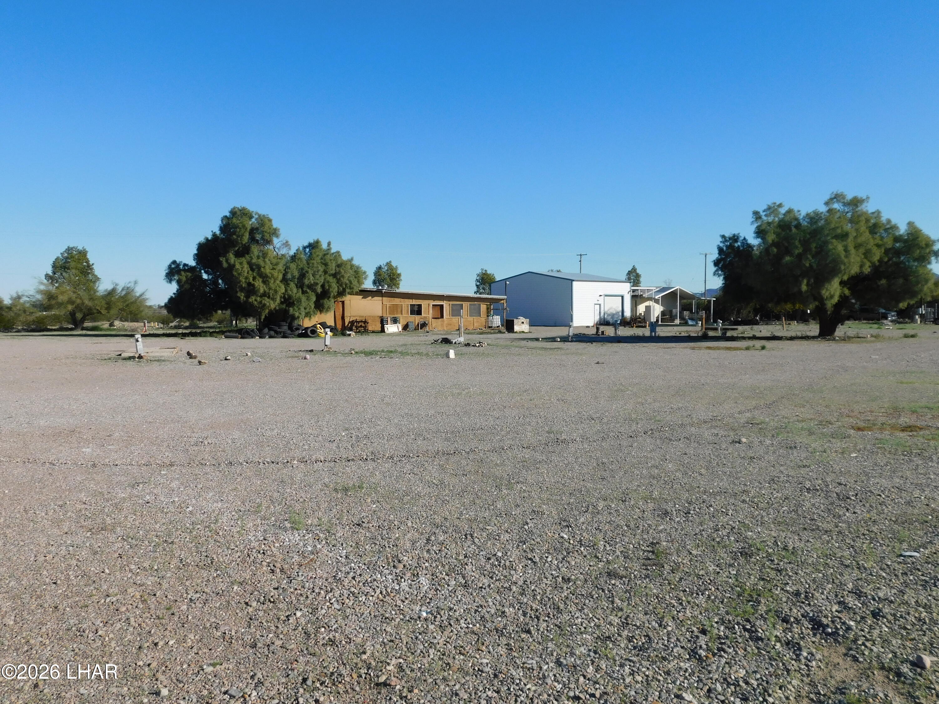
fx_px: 814
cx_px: 470
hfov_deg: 60.0
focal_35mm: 30
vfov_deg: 46.8
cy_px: 352
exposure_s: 1/500
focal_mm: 5.3
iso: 125
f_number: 6.4
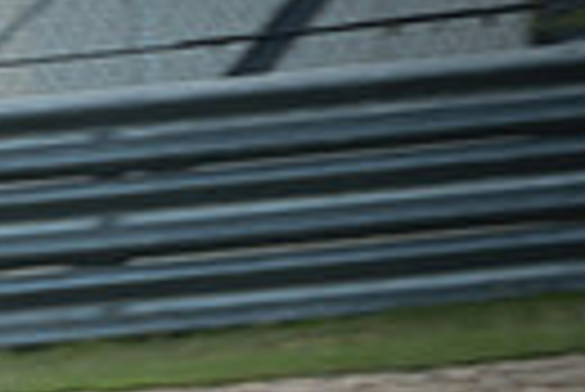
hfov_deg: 1.5
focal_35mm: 1413
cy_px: 529
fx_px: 22987
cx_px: -675
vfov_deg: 1.0
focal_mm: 211
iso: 250
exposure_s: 1/500
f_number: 5
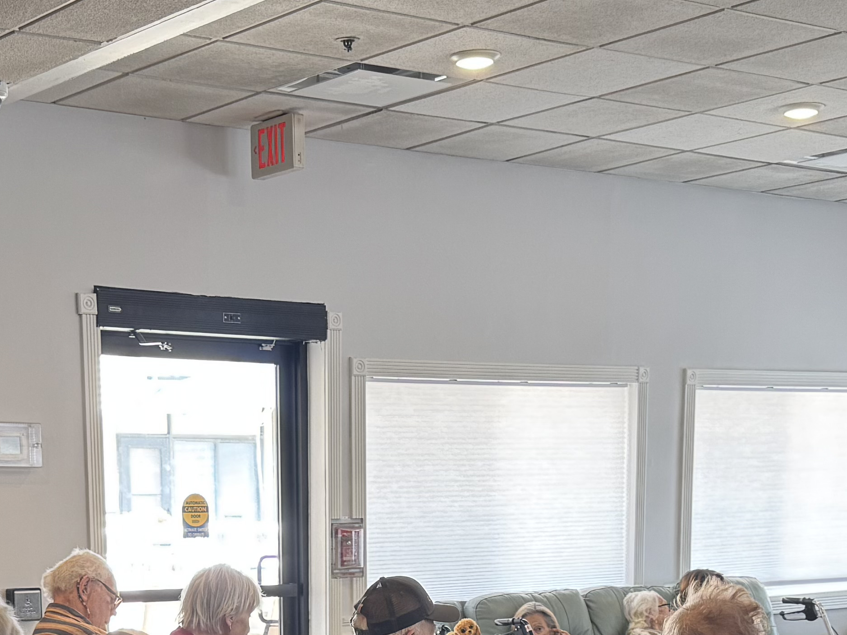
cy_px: 791
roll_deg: +1.2
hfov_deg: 26.5
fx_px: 1786
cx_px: 293
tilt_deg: -8.8
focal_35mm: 73
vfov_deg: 18.9
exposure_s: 1/60
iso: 125
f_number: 1.78
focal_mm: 6.76
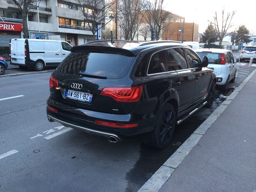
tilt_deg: -13.2
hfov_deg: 61.7
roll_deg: +1.8
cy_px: 96
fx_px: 214
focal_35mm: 29
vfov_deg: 48.2
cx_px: 128
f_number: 2.2
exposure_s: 1/33
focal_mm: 4.15
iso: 160
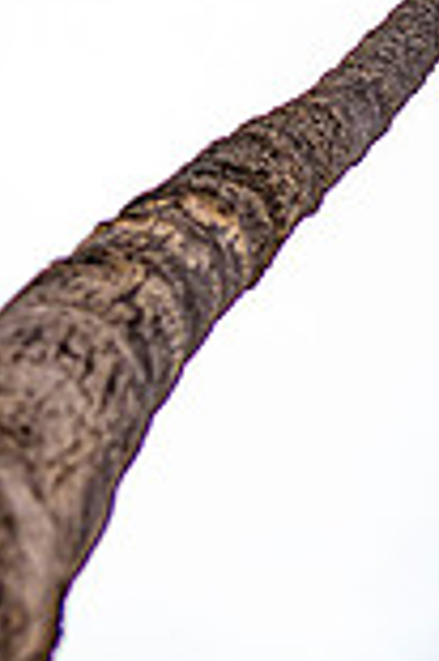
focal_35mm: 180
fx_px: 3300
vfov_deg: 11.4
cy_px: 281
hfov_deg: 7.5
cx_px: 571
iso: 400
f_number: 4
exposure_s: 1/1250
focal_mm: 62
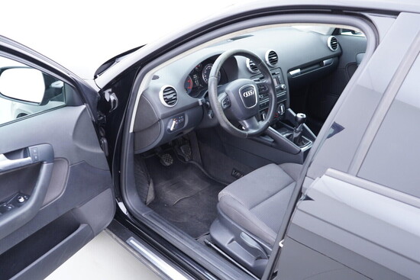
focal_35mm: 36
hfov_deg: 53.1
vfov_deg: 36.9
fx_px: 420
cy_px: 140
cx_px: 210
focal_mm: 24
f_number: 2.8
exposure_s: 1/40
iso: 400
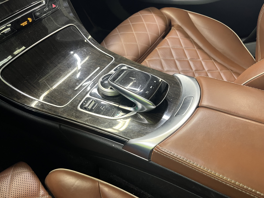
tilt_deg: -47.7
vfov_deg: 53.1
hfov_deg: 67.3
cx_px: 132
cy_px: 99
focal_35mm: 26
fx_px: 198
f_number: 1.6
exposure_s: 1/50
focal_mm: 5.1
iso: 320
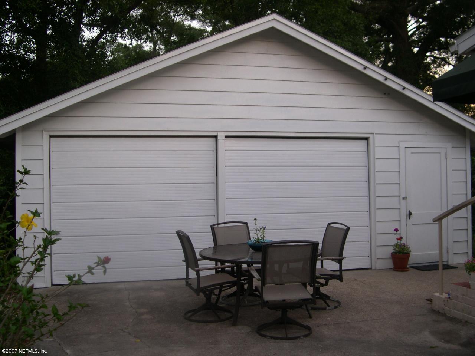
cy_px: 178
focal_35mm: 38
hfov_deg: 49.0
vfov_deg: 37.7
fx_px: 521
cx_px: 238
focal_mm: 8
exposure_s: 1/55.7
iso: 100
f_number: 2.8
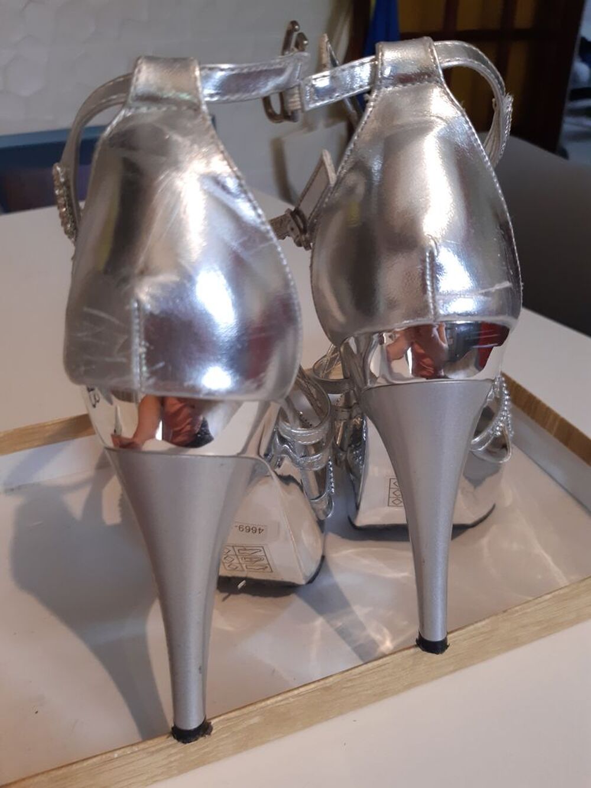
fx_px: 592
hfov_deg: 53.1
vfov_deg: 67.3
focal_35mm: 26
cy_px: 394
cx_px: 296
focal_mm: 3.92
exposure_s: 1/50
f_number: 1.7
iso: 200
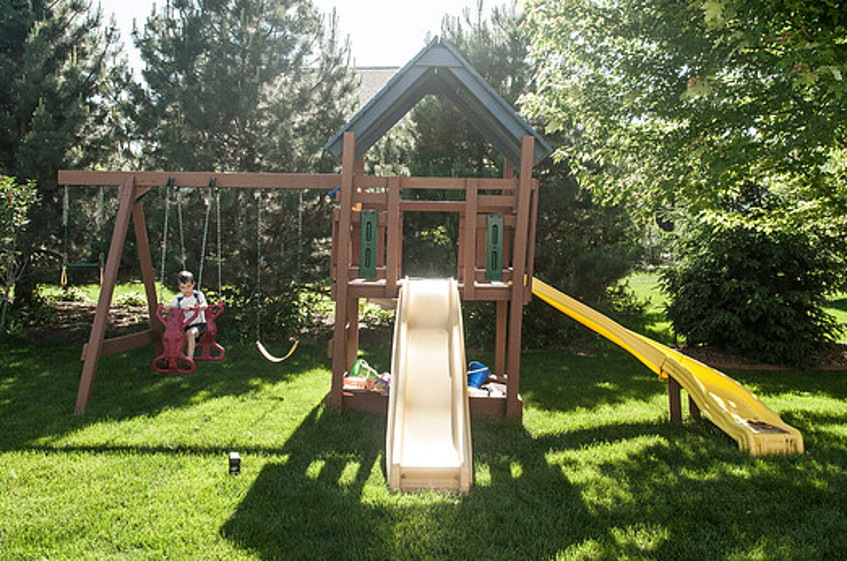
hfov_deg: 62.0
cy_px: 268
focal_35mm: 30
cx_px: 436
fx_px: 705
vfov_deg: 43.4
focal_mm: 18
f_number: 5
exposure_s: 1/2000
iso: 400
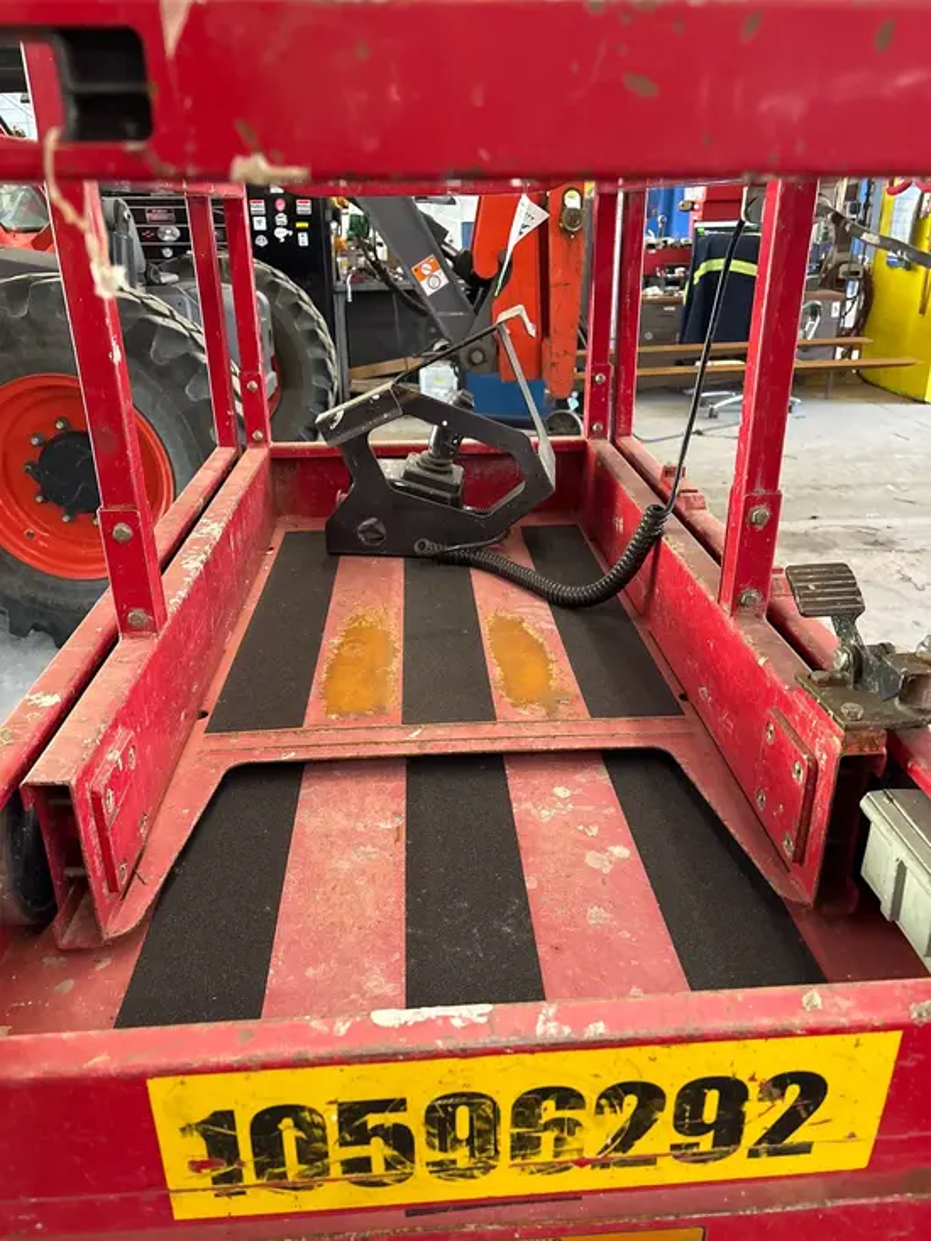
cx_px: 466
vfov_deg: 67.3
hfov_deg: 53.1
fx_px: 932
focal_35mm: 26
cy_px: 620
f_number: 1.6
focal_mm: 5.96
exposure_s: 1/60
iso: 400
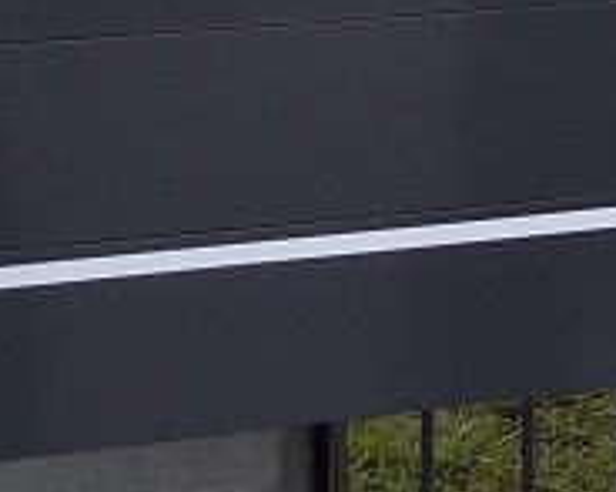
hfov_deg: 11.8
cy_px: -656
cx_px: 1065
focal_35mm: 152
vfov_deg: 9.2
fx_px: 2770
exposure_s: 1/100
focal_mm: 3.7
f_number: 1.9
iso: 40
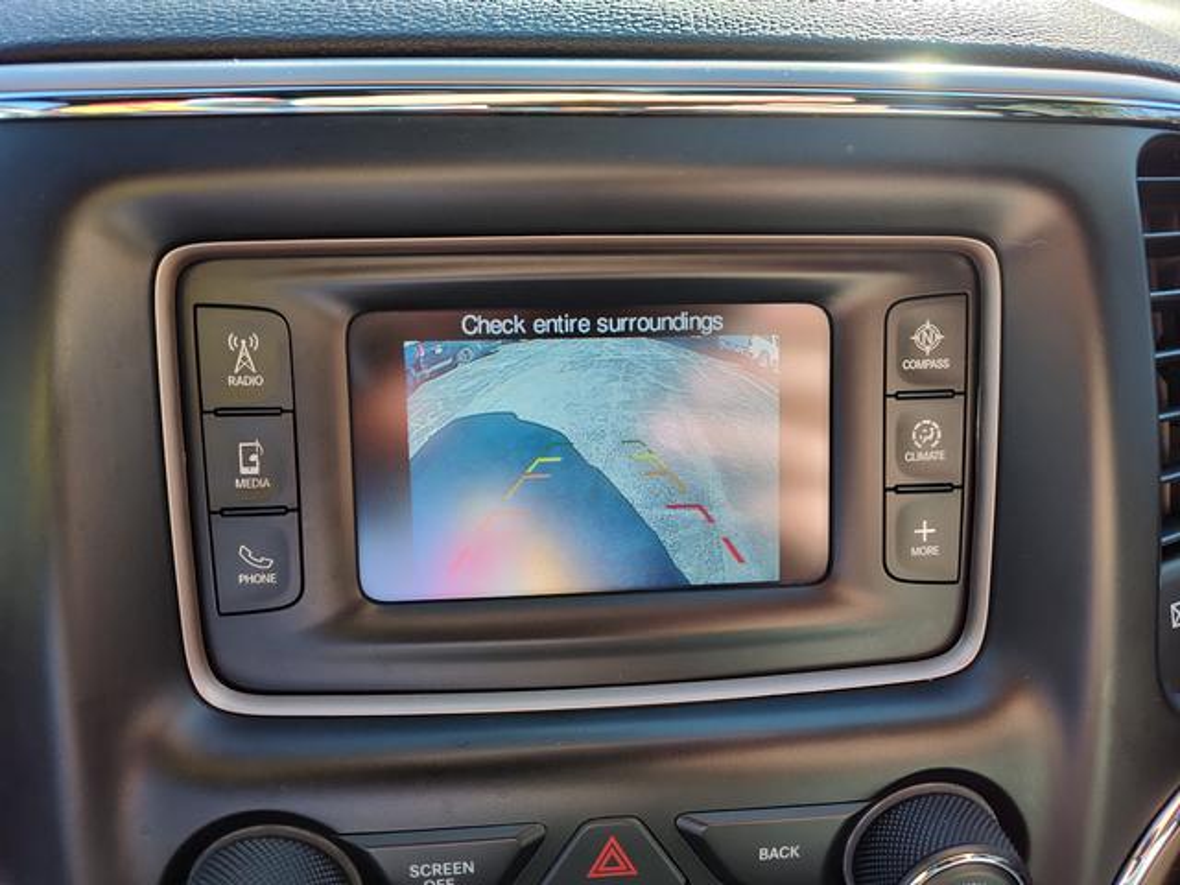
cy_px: 442
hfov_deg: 73.9
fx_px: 784
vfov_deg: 58.9
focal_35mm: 23
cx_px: 590
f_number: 1.88
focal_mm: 5.56
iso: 100
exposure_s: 1/196
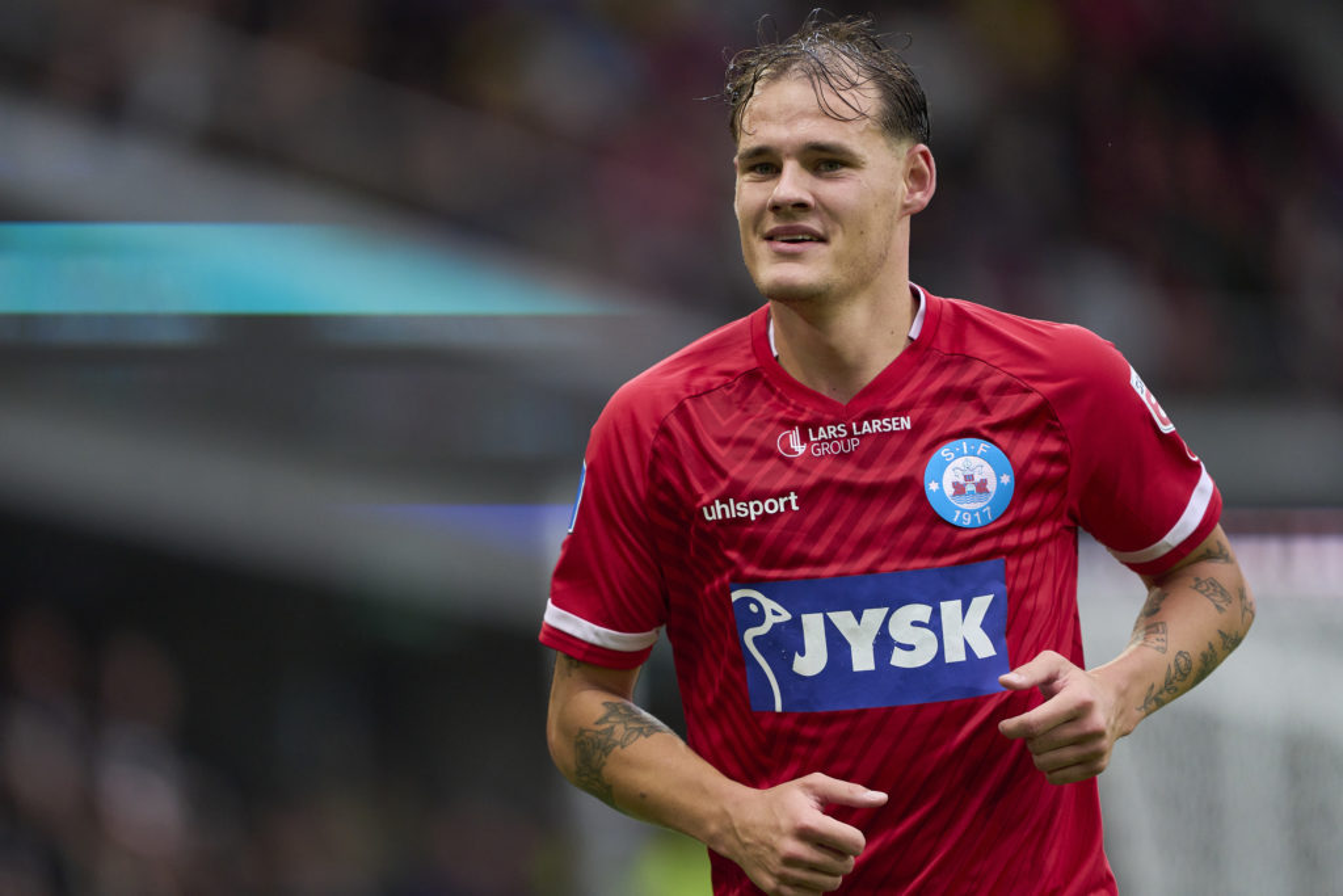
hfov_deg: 5.2
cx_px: 672
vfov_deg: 3.4
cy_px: 448
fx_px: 14923
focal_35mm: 400
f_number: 2.8
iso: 1600
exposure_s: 1/2500
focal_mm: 400
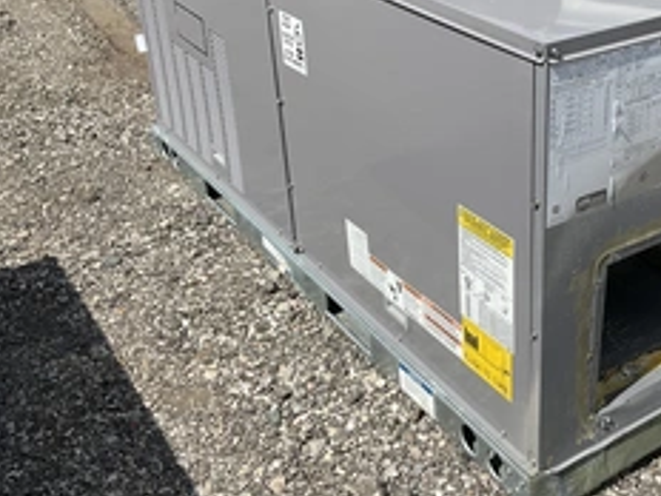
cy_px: 171
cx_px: 513
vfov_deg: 28.9
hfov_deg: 37.1
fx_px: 955
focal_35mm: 50
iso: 25
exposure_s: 1/2667
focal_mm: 3
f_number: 1.8
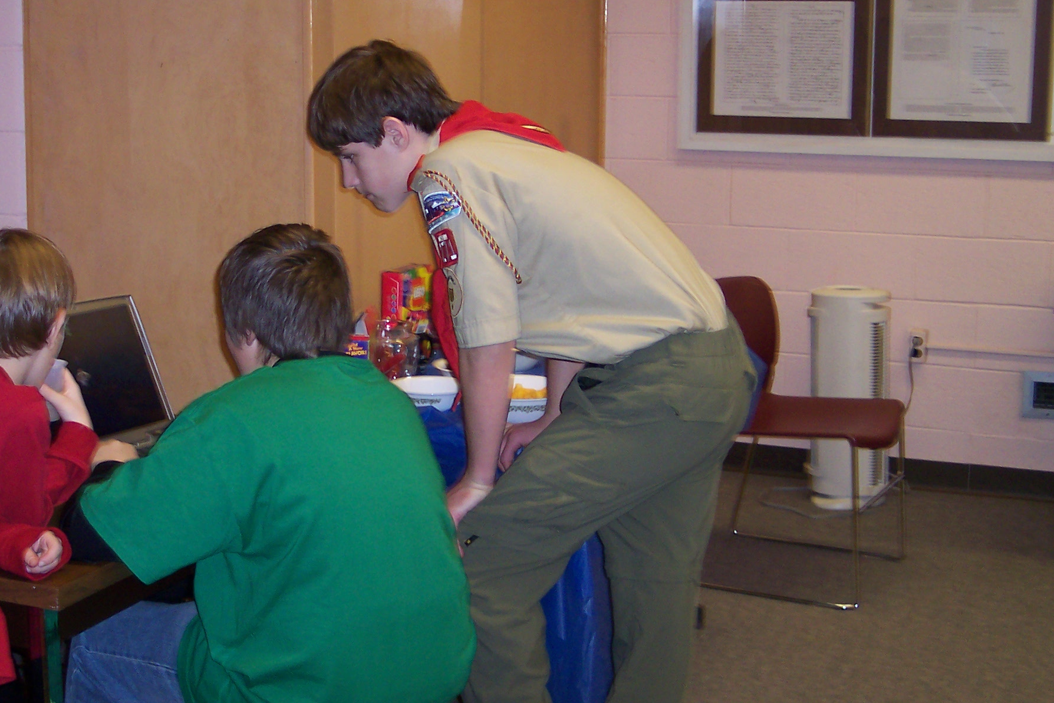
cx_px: 379
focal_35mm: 57
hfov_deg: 34.8
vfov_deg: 23.8
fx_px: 1669
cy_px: 316
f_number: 2.8
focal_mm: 8
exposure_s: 1/30
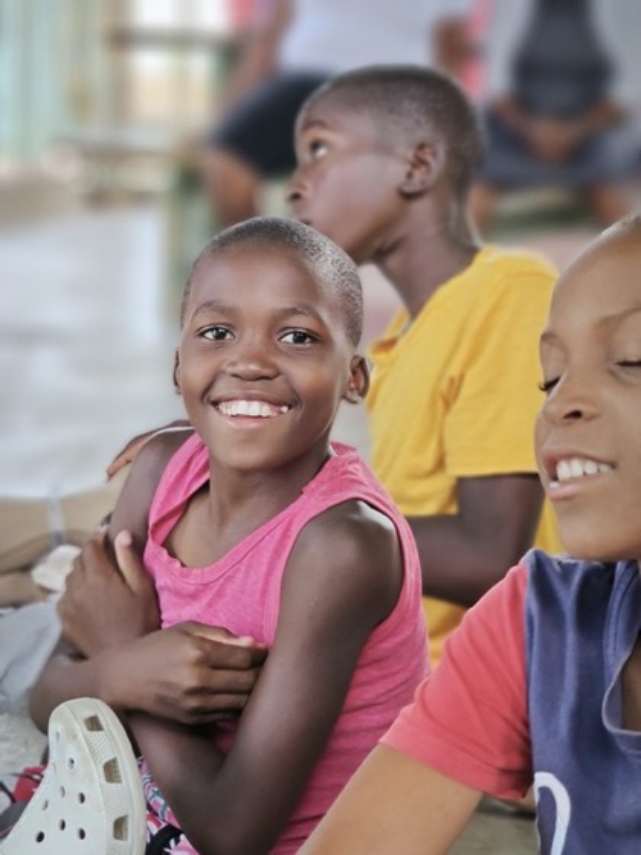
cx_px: 320
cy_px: 428
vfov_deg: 26.0
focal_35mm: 75
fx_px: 1852
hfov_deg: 19.6
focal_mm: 7.06
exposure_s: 1/100
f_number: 2
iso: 64
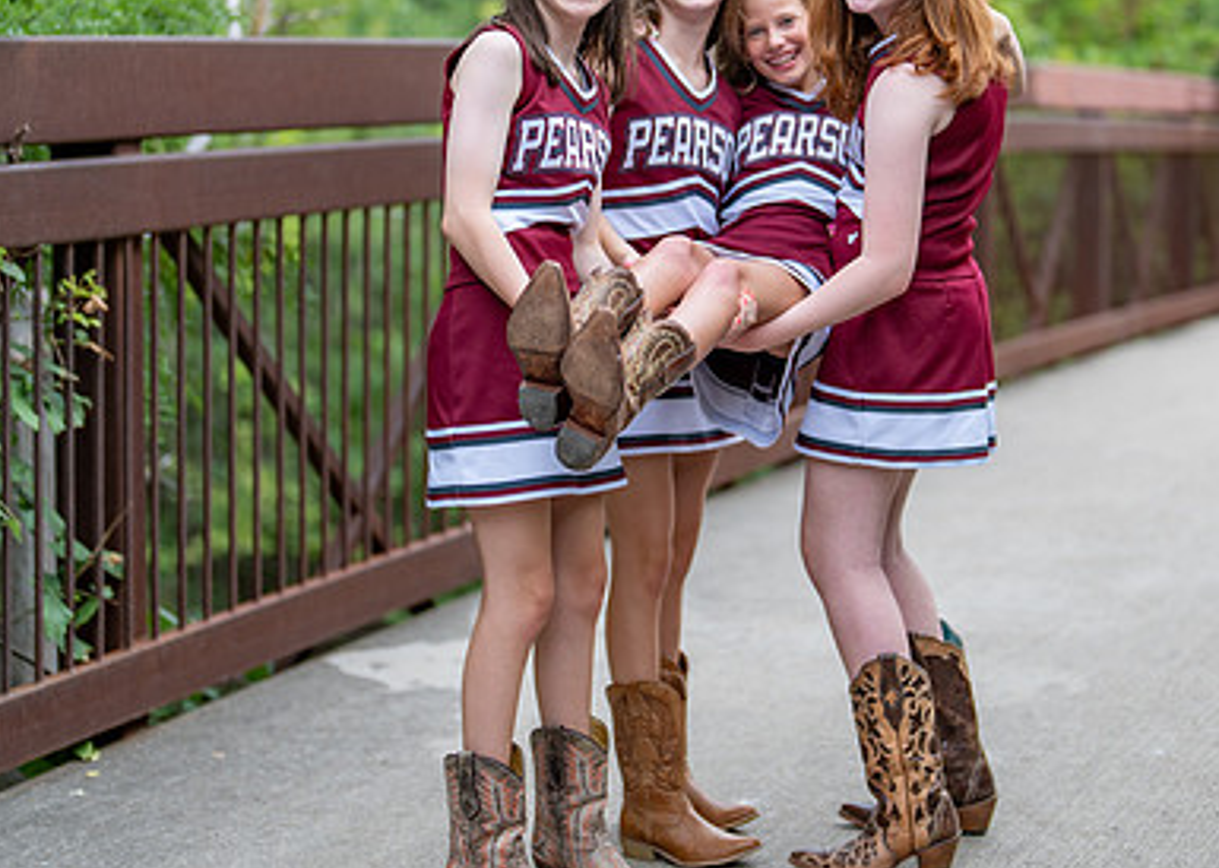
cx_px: 742
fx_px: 2835
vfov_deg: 17.4
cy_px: 297
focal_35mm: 82
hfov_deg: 24.2
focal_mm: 50
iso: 100
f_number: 1.2
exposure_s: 1/1250
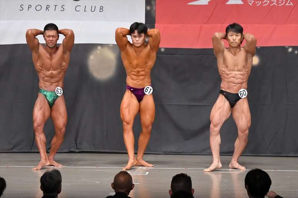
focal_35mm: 202
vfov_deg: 6.8
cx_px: 149
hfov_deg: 10.2
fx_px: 1671
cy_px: 99
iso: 6400
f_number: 5.6
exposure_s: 1/400
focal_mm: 135
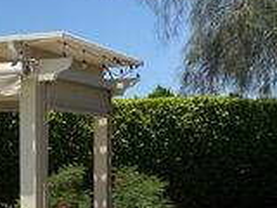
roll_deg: -0.1
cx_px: -40
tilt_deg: -2.3
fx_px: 928
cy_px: 210
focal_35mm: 116
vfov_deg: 12.6
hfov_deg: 16.4
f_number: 1.8
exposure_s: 1/4405
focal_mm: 3
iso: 16
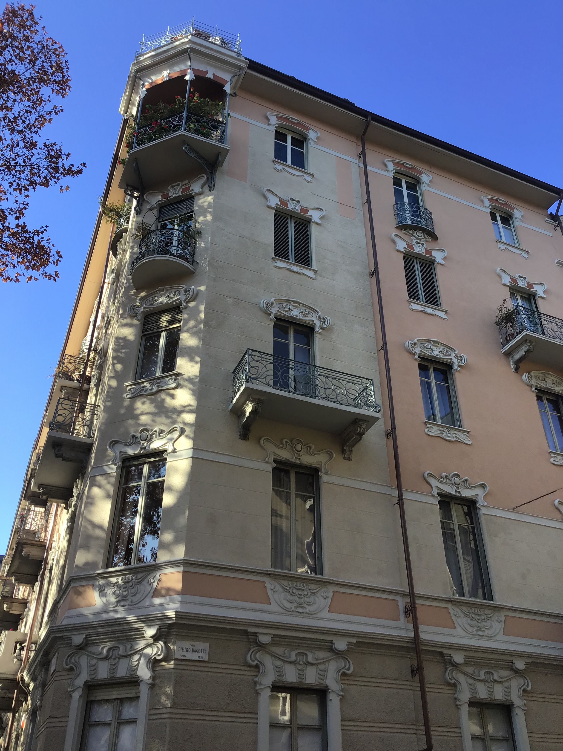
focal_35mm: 31
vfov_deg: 58.4
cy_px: 376
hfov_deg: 45.4
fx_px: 672
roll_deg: +0.2
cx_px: 282
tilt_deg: +35.3
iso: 25
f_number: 2.4
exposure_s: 1/353
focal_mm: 3.3
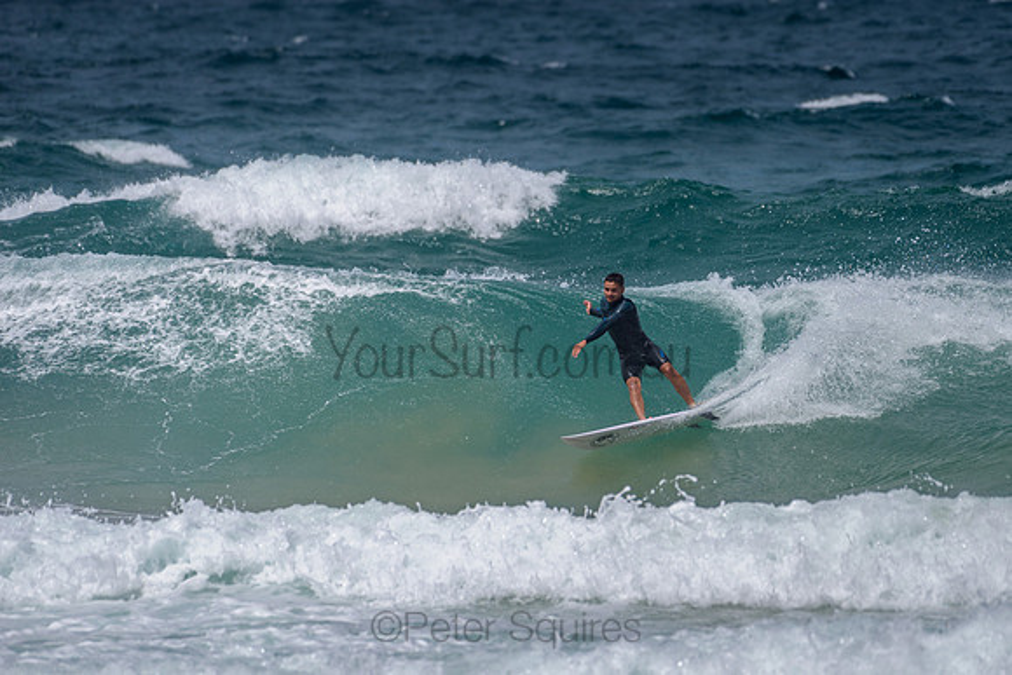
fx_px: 17245
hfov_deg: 3.4
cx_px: 612
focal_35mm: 613
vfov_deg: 2.2
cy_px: 283
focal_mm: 500
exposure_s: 1/2000
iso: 64
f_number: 5.6
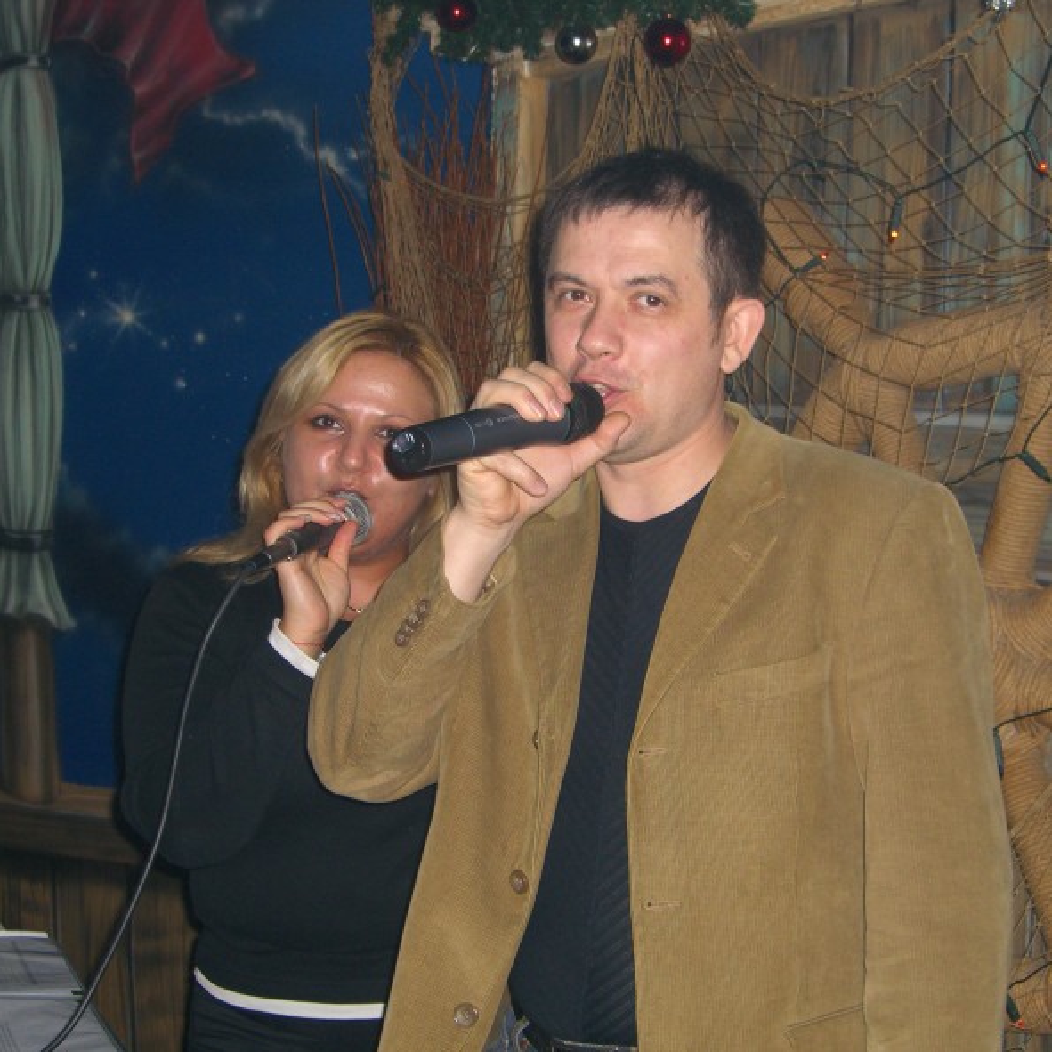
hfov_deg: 31.1
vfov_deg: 31.1
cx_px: 568
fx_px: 1891
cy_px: 520
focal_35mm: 55
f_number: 3.1
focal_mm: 9.5
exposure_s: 1/60
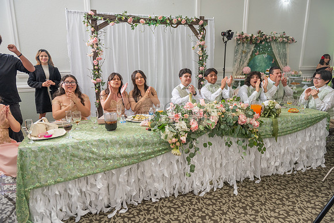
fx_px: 223
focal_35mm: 24
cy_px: 112
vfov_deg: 53.2
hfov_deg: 73.7
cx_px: 167
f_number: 3.5
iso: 500
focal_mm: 24
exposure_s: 1/160
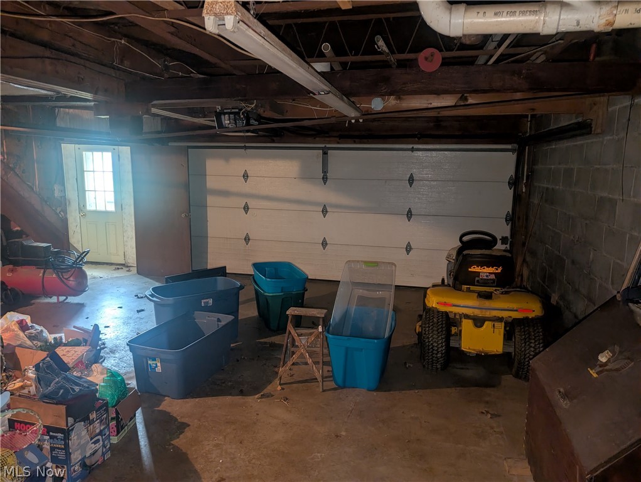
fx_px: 445
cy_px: 241
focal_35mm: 24
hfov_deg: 71.5
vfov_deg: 56.9
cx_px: 320
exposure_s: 1/19.4
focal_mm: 6.9
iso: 251
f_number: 1.68
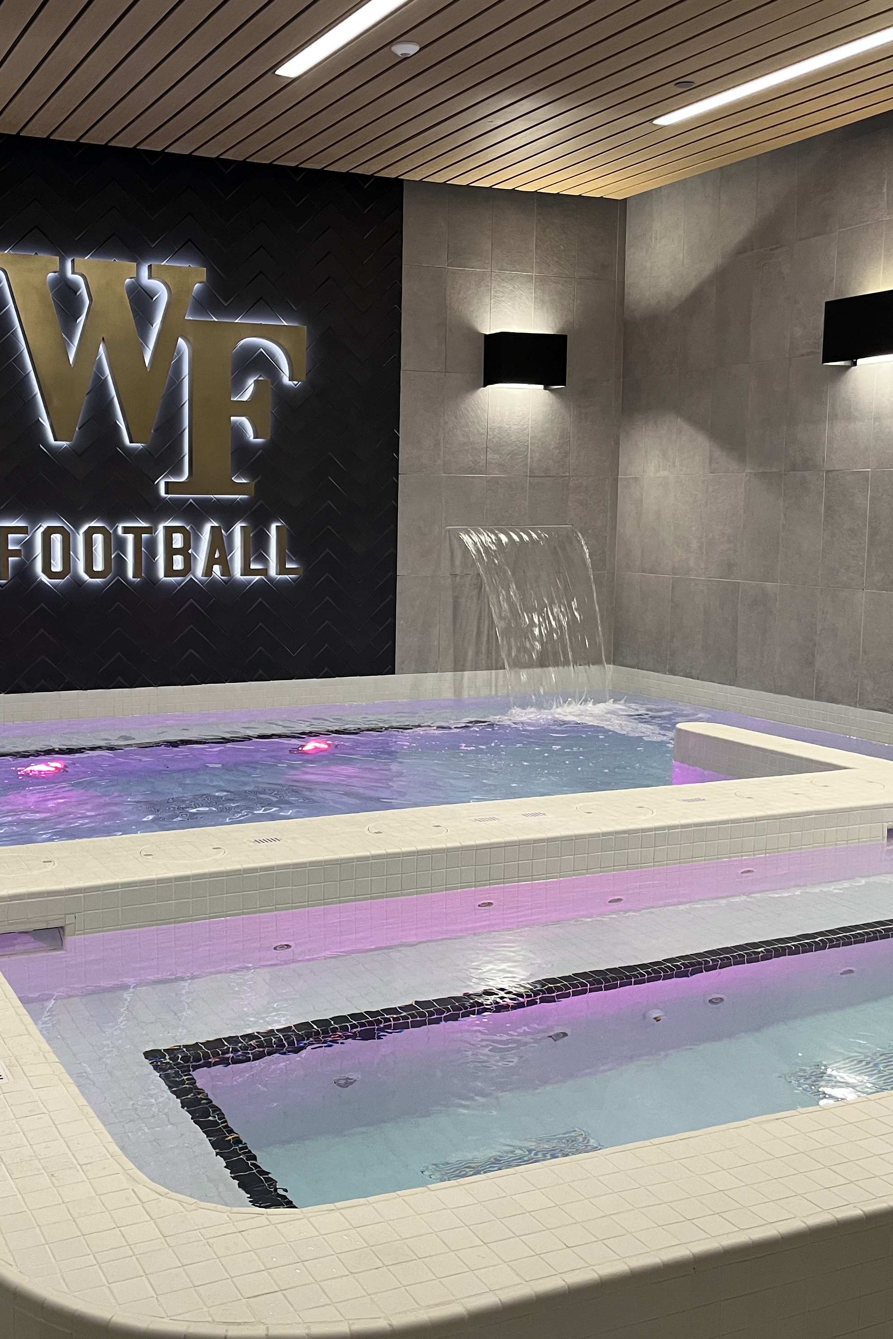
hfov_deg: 35.5
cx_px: 274
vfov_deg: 51.9
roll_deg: +0.4
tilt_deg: -6.1
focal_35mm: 37
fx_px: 1376
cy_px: 662
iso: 125
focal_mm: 5.1
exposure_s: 1/75
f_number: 1.6
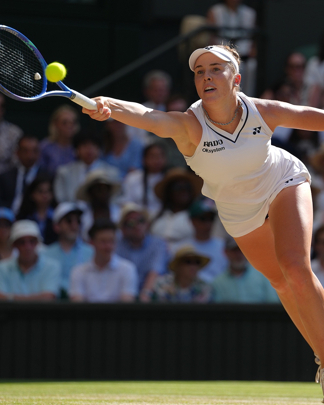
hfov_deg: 6.5
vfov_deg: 8.2
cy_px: 220
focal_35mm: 237
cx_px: 220
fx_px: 2842
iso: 80
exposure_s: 1/2000
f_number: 2
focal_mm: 150
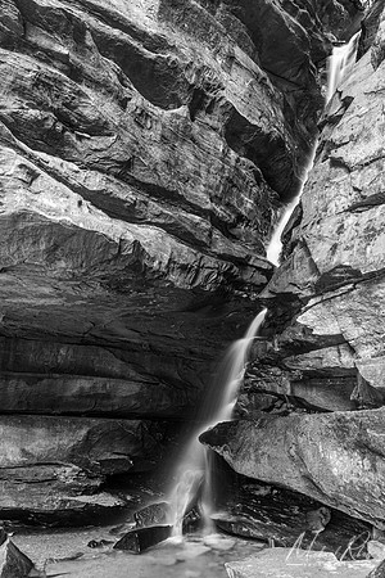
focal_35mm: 32
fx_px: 513
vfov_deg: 58.7
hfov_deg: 41.1
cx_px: 192
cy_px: 289
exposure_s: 1.6
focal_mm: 32
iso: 64
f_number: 13
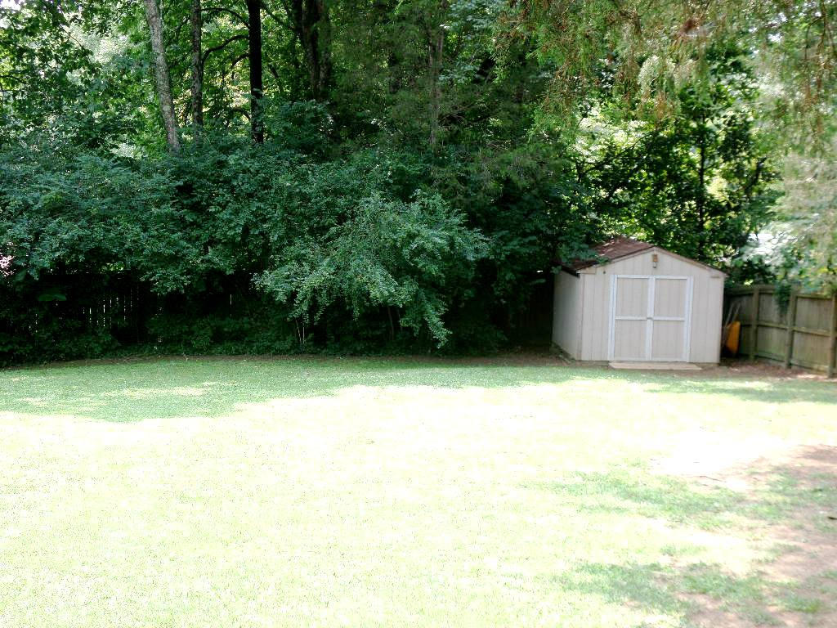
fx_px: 1282
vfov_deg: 27.5
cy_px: 314
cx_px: 418
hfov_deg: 36.2
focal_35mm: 53
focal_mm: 9.6
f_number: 4.4
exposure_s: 1/60
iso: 80
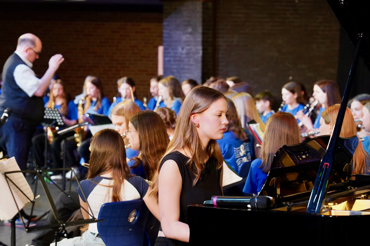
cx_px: 185
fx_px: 1079
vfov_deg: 13.0
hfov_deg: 19.5
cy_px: 123
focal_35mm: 105
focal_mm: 105
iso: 6400
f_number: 5.6
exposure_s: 1/250
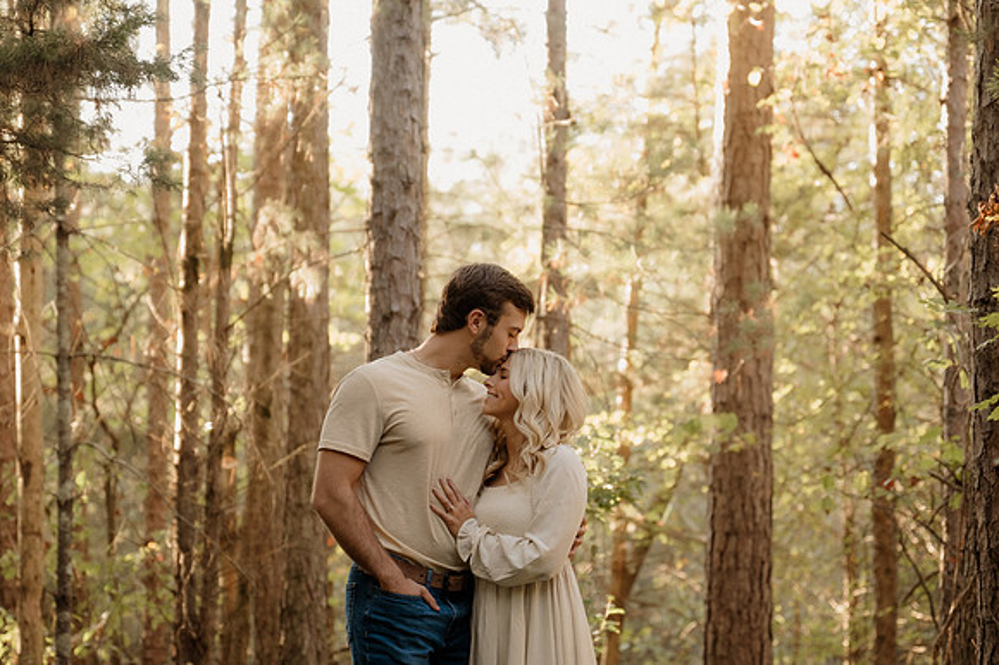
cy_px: 332
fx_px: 2912
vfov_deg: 13.0
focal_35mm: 105
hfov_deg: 19.5
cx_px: 500
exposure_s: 1/80
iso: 500
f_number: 2.8
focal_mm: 70
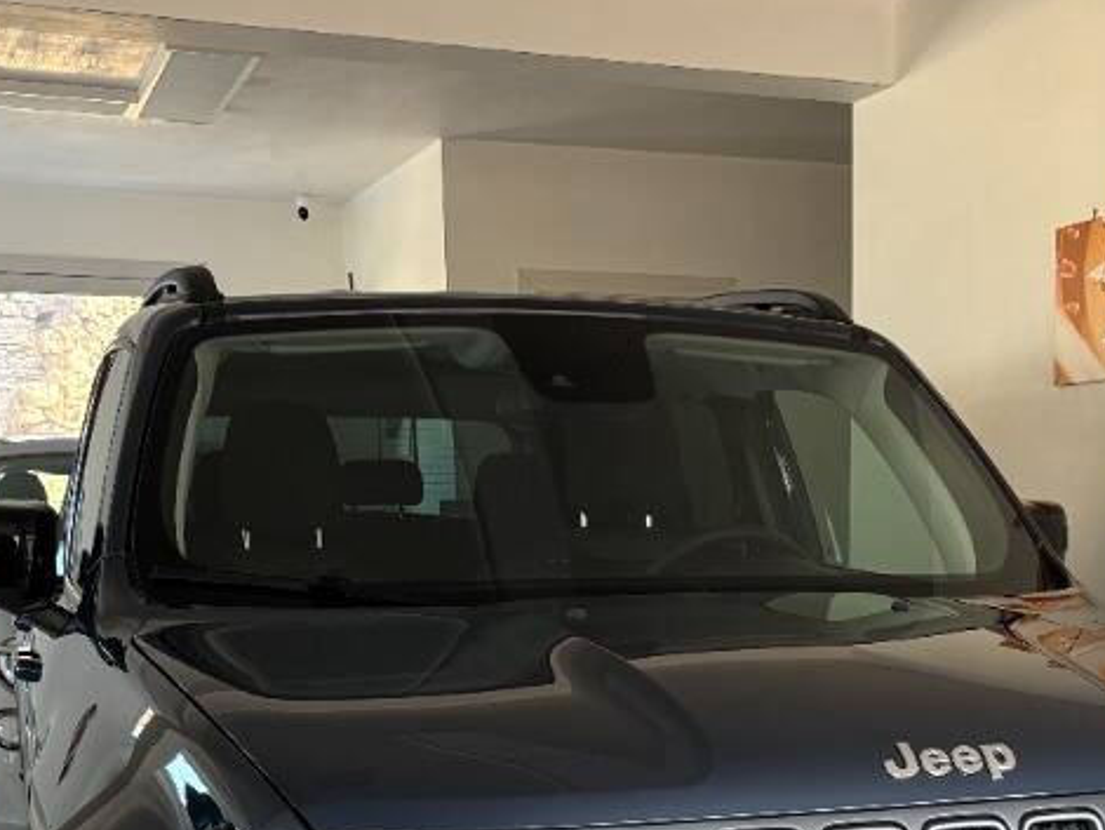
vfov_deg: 23.3
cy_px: 917
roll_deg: +0.3
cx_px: 735
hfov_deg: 32.4
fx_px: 1884
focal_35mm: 59
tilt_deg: -12.1
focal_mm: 5.96
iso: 125
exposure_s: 1/121
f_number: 1.6
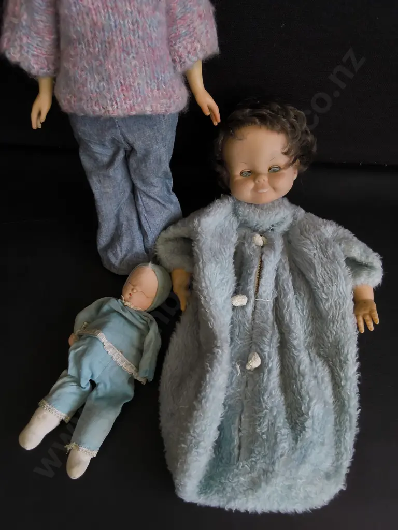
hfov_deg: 51.4
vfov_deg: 65.3
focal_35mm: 27
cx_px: 199
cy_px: 265
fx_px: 414
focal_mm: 2.87
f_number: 2
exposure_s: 1/100
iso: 32
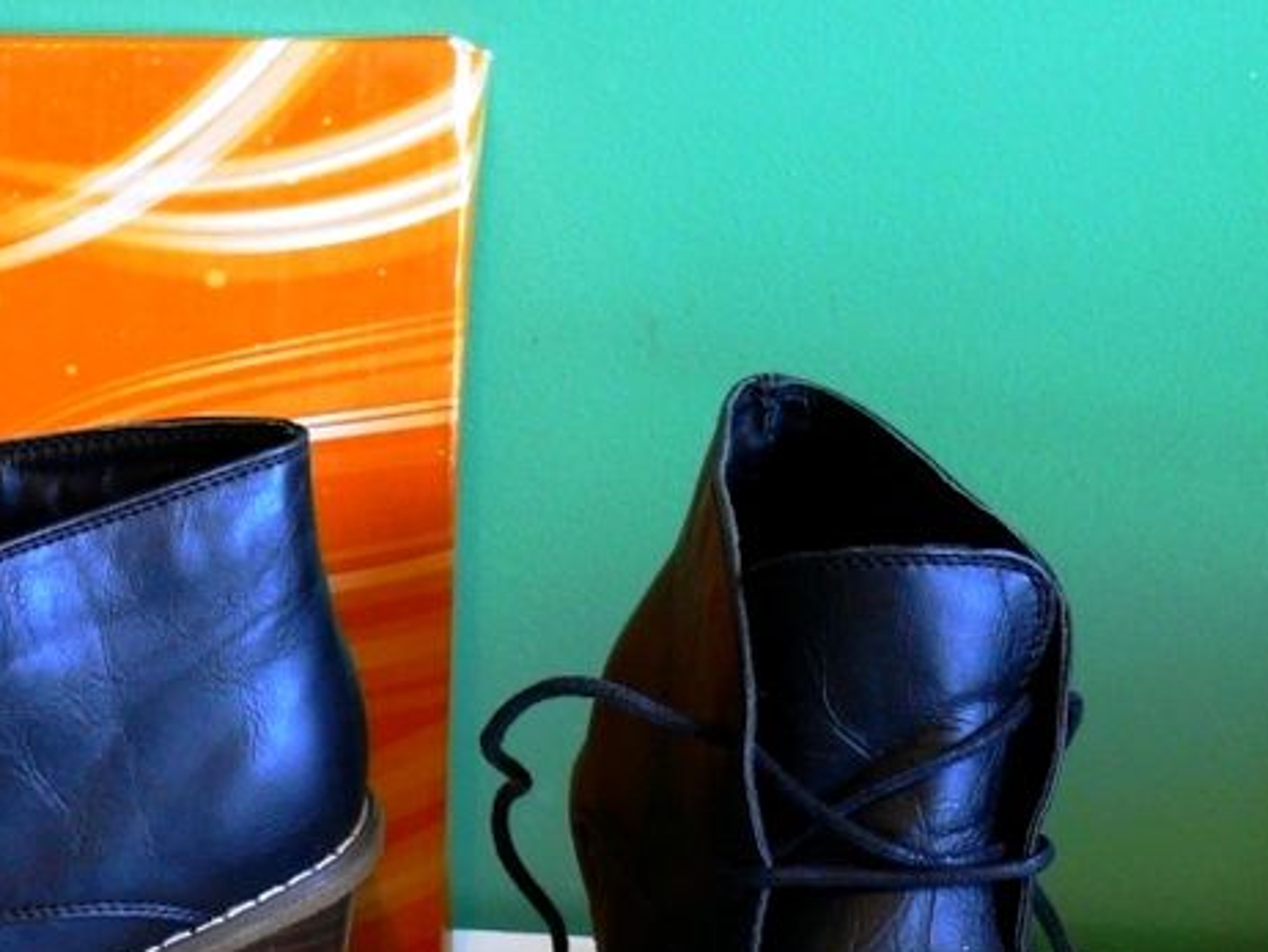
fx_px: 4838
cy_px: 612
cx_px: 3
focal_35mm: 132
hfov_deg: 14.7
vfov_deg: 11.2
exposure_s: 1/20
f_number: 3.2
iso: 200
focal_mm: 13
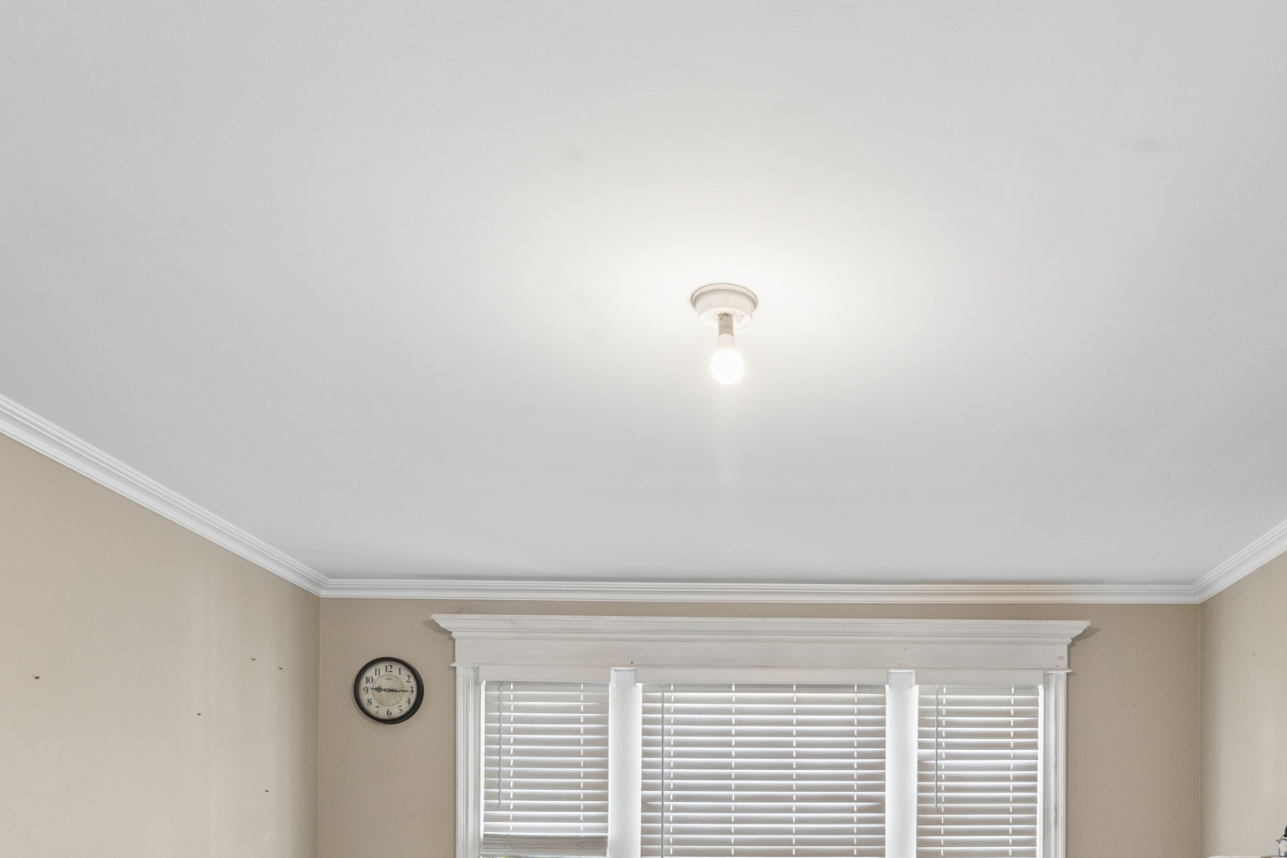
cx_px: 840
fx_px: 1001
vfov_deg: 41.1
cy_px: 836
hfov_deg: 64.1
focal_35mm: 28
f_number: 13
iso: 400
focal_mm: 14
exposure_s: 1/10
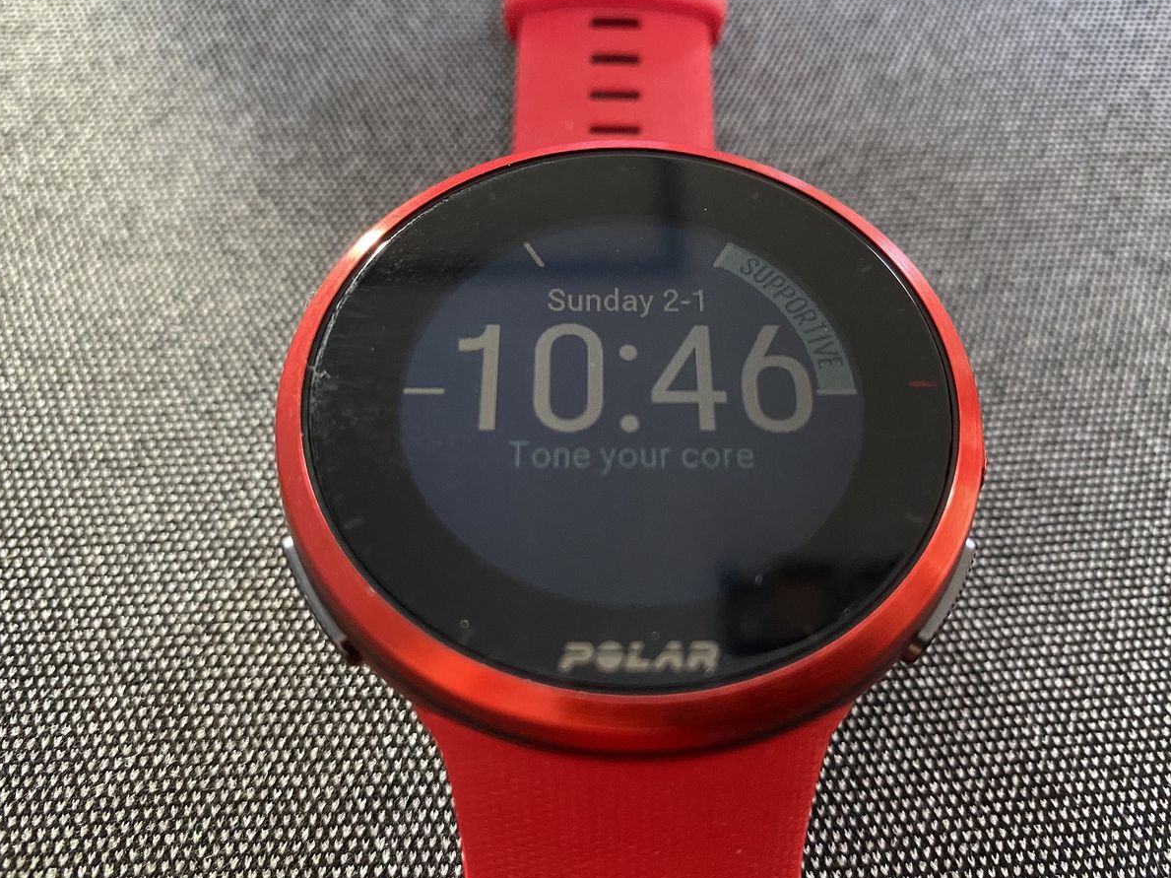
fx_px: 947
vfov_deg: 49.7
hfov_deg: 63.4
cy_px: 442
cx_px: 606
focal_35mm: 28
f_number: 1.8
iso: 500
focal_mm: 4.25
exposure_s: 1/40
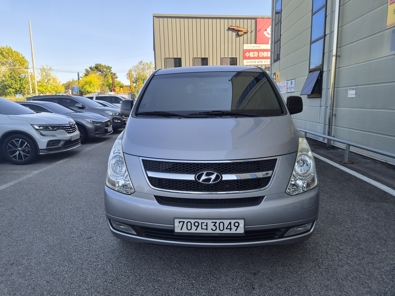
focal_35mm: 23
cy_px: 148
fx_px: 262
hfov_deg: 73.9
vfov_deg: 58.9
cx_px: 198
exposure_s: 1/2012
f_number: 1.8
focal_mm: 5.4
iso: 80
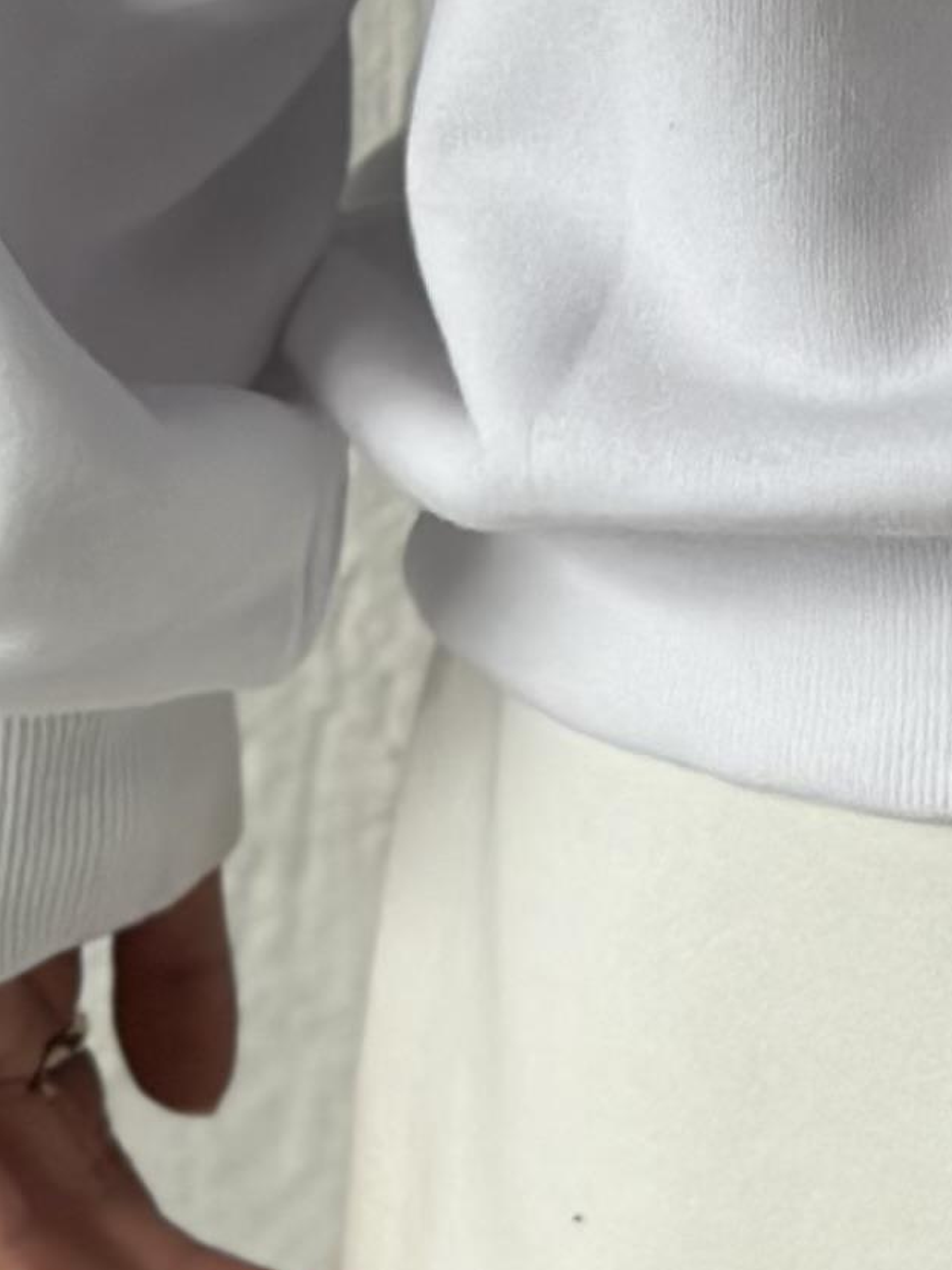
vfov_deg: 8.2
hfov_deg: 6.2
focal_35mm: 233
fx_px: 8546
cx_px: 1843
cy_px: -957
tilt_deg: -2.3
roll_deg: -0.6
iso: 160
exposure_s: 1/60
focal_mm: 6.86
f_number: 1.78
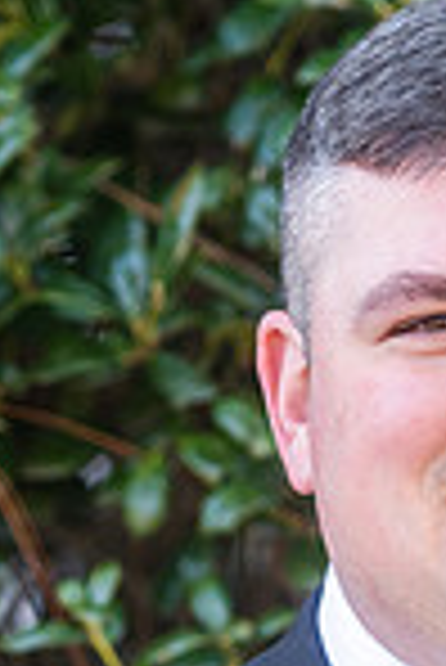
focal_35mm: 479
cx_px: 369
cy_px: 711
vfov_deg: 4.3
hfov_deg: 2.9
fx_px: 8880
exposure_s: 1/250
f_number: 3.5
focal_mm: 105
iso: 160
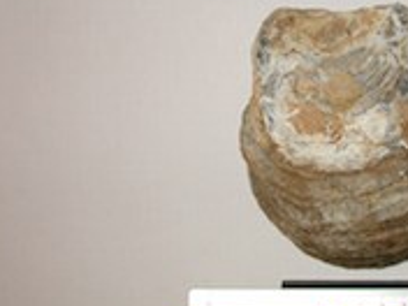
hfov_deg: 22.8
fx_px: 978
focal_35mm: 83
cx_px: 385
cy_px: 148
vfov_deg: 17.8
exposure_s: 1/60
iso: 100
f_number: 2.6
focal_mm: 7.85
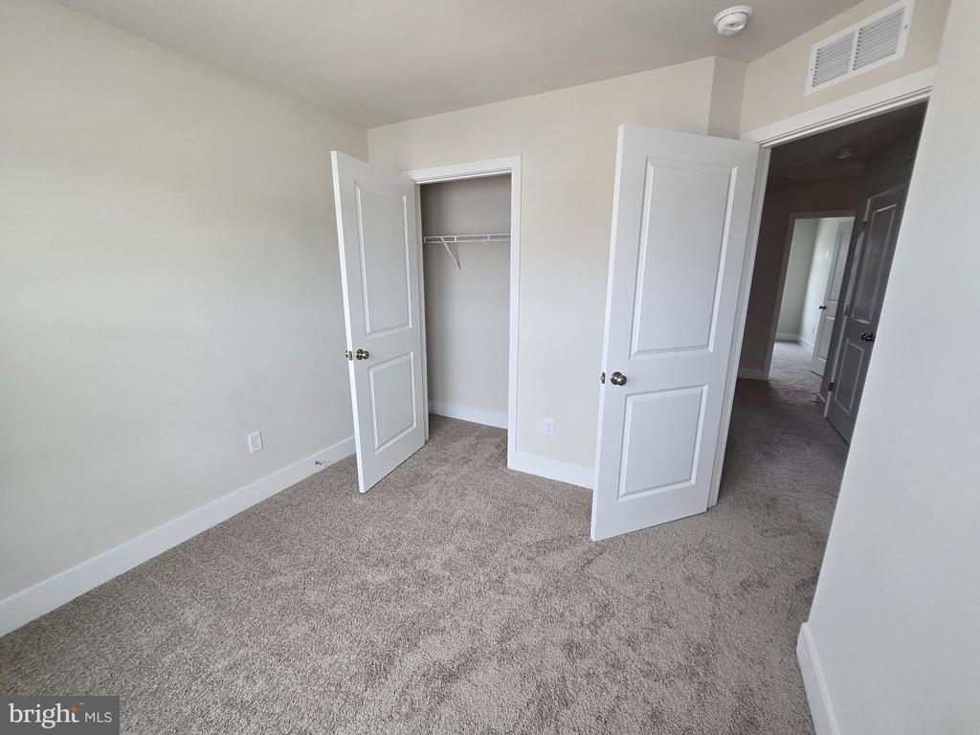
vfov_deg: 89.9
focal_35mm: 13
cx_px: 490
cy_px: 368
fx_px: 368
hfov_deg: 106.2
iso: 80
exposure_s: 1/120
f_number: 2.2
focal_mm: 2.2
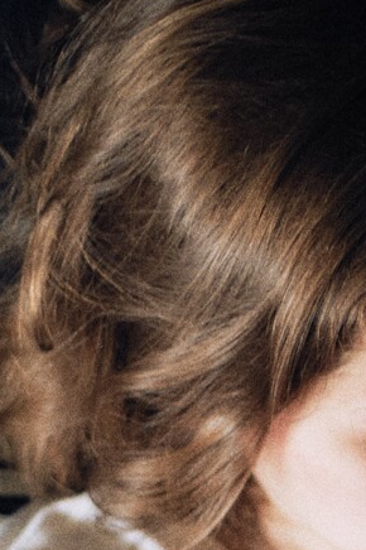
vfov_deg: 14.2
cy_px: 820
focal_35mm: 135
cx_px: 568
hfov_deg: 9.8
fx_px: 2062
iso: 640
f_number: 1.4
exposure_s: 1/125
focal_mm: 23
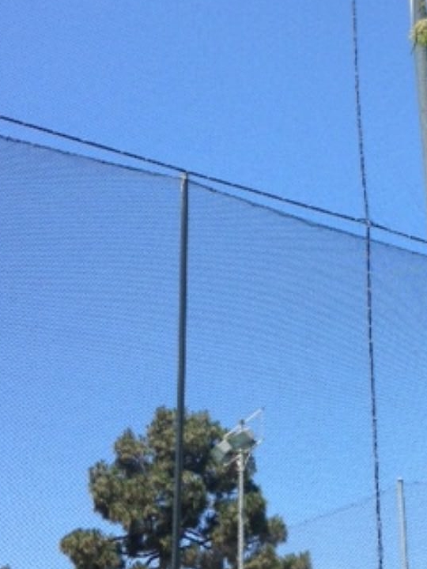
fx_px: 1086
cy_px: 318
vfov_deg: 29.4
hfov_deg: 21.9
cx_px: 358
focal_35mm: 66
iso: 50
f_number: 2.4
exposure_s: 1/723
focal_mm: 4.12
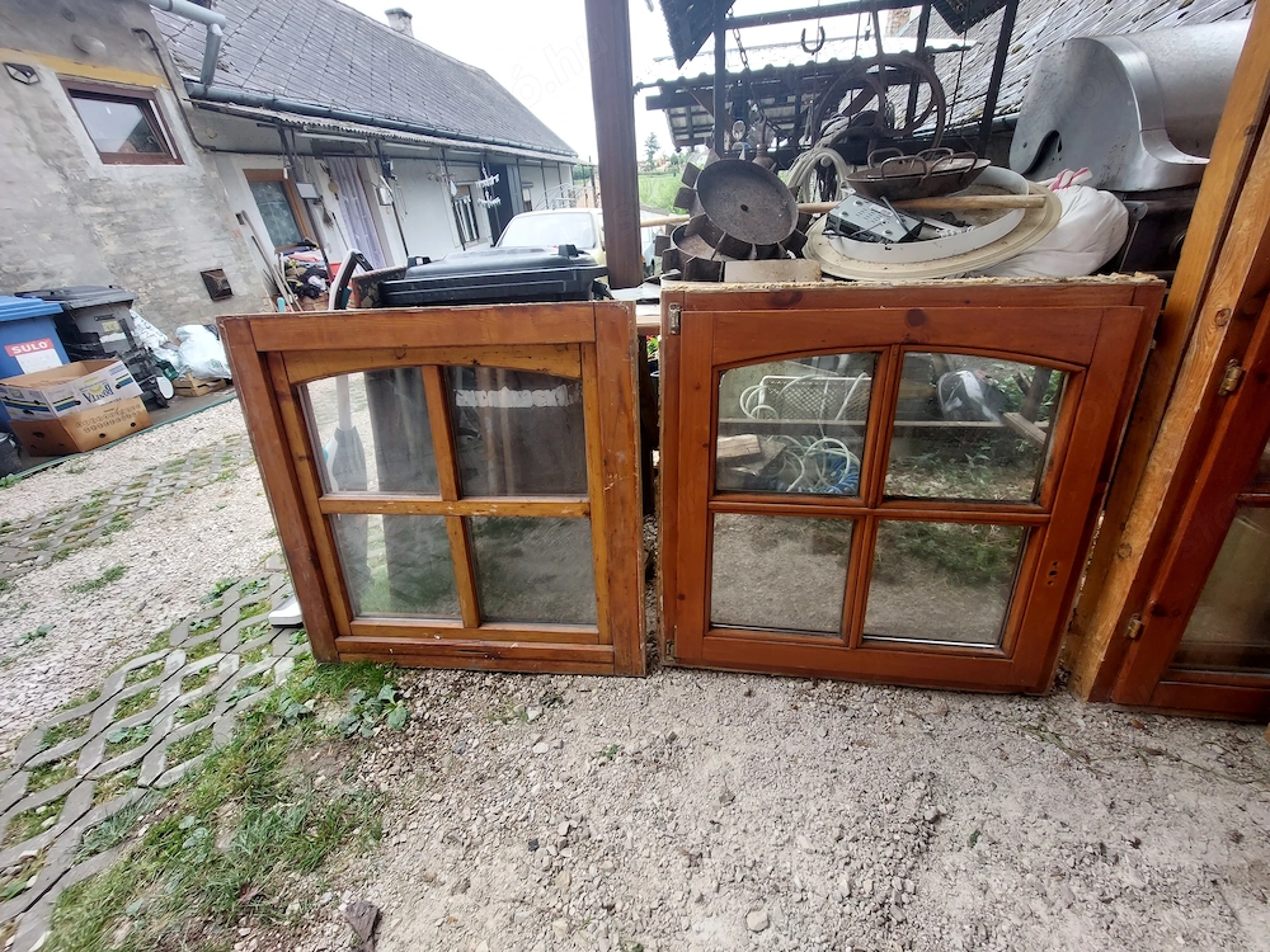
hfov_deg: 106.2
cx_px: 635
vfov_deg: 89.9
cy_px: 476
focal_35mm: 13
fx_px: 477
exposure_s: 1/100
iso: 64
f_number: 2.2
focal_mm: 1.74
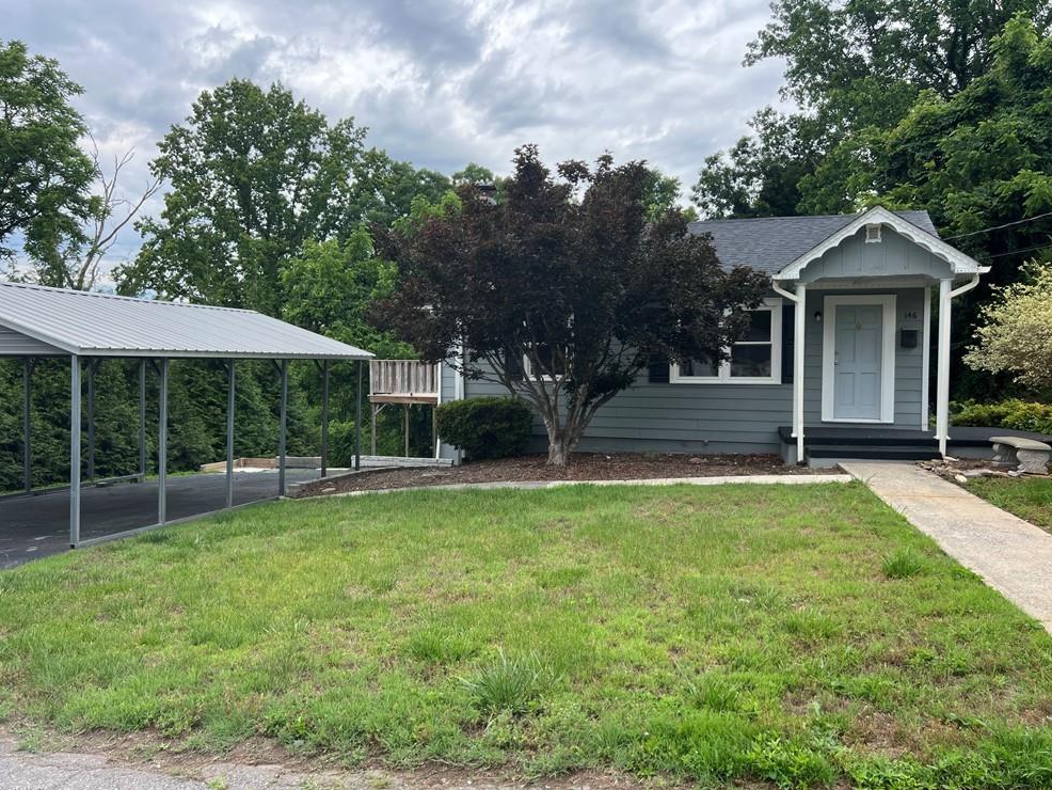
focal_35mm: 27
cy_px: 393
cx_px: 513
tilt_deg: -0.4
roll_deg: -0.9
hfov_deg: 65.3
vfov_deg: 51.4
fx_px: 821
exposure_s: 1/1468
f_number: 1.5
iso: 50
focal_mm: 5.7
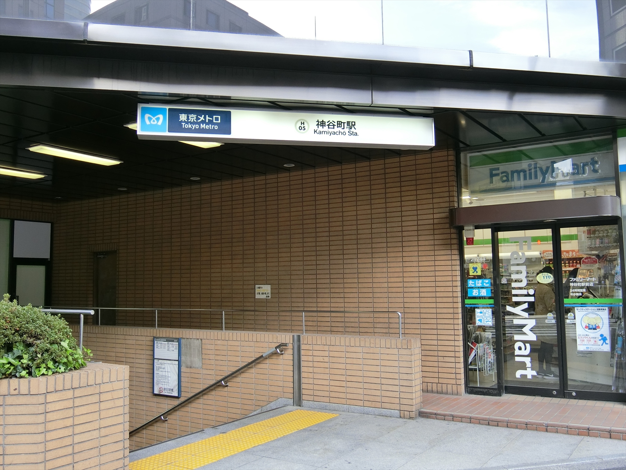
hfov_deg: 54.0
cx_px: 313
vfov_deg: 41.8
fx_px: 615
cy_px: 235
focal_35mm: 34
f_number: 3.4
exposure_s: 1/125
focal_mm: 7.2
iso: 160
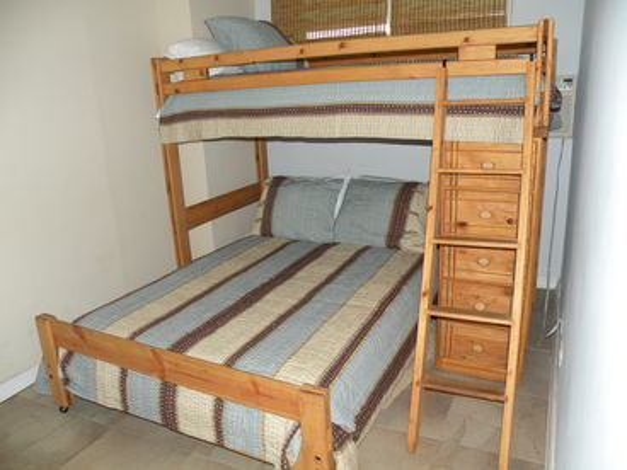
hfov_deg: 65.3
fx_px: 489
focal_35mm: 27
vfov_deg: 51.4
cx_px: 314
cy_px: 235
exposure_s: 1/60
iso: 64
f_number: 2.8
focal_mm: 4.7
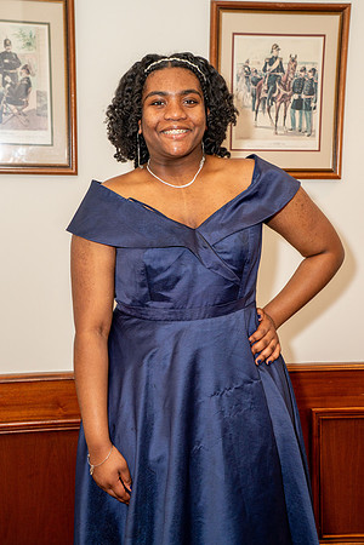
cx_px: 182
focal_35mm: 60
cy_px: 272
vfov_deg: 33.4
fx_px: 910
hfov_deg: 22.6
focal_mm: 60
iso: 1250
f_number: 5.6
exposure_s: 1/60
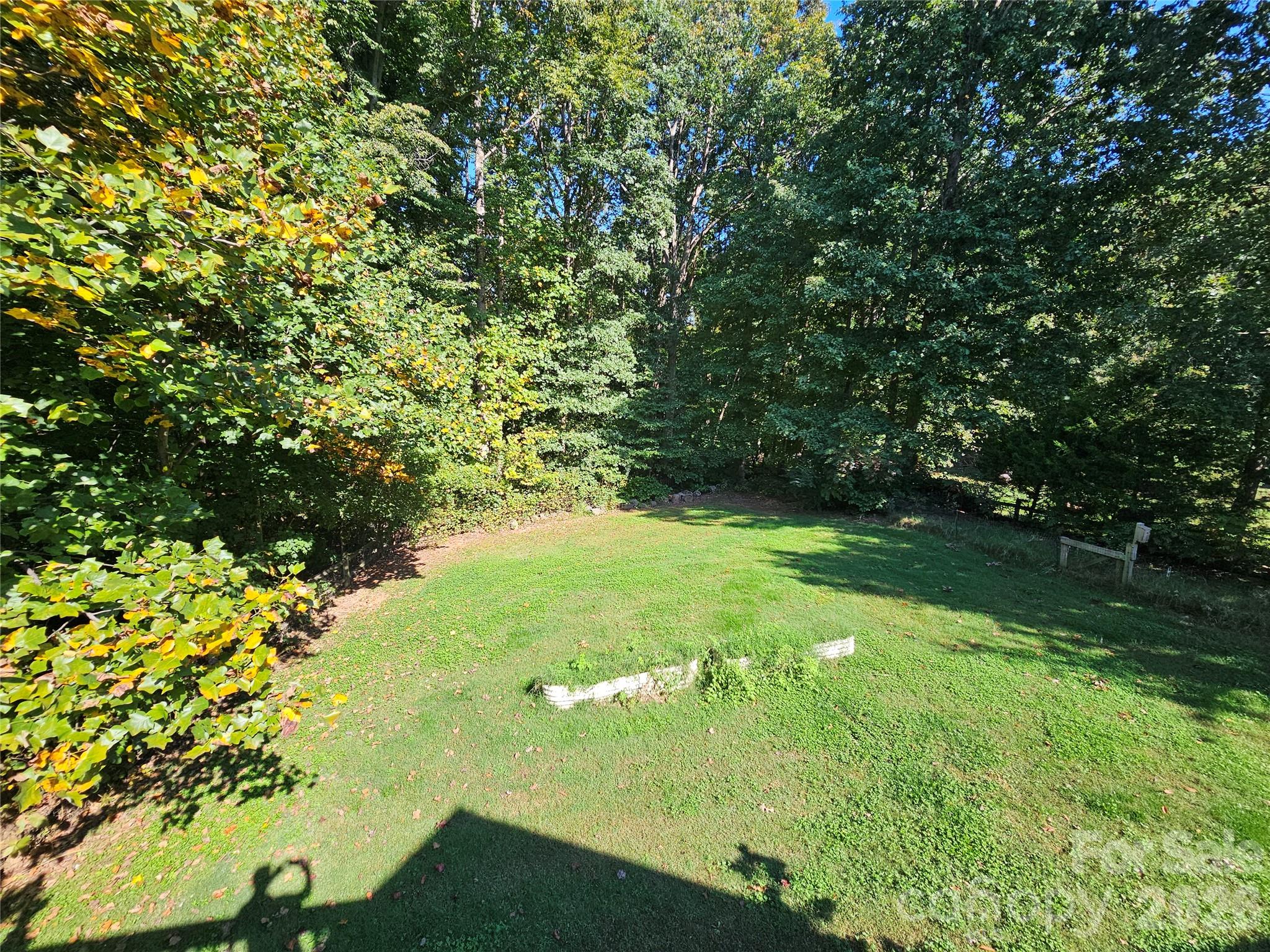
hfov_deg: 106.2
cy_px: 476
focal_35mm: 13
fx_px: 477
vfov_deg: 89.9
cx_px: 635
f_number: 2.2
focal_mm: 2.2
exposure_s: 1/677
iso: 50
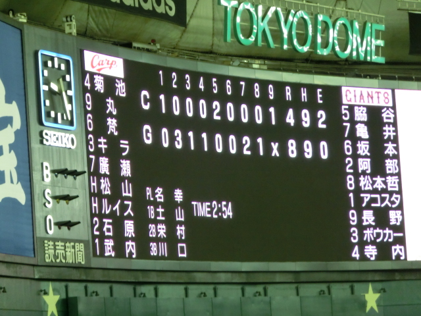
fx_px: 2651
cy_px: 158
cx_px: 210
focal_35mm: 218
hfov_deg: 9.1
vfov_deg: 6.8
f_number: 5.8
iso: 800
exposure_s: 1/40
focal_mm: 38.6
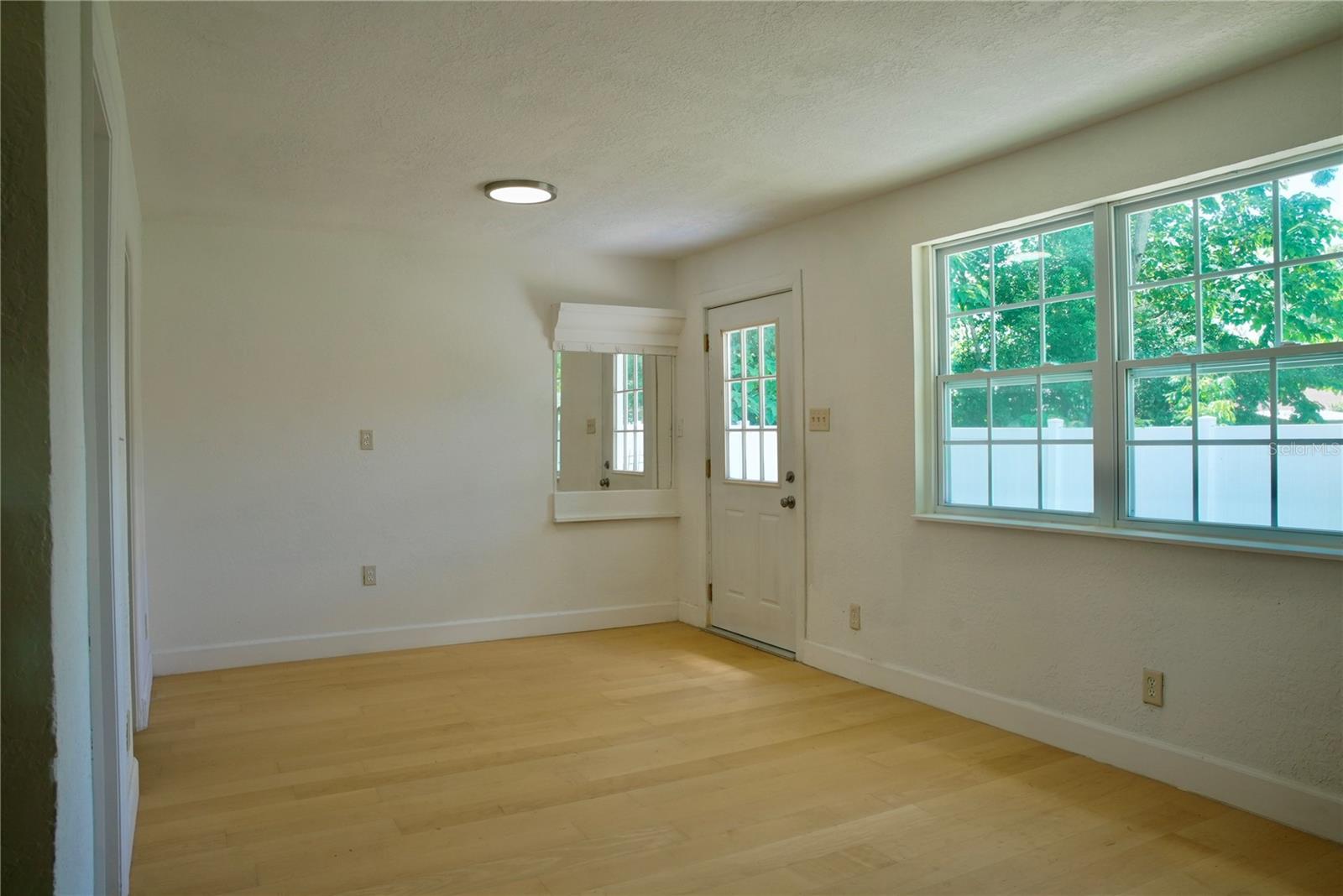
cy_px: 448
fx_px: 896
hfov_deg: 73.7
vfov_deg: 53.2
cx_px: 672
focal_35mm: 24
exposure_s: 1/80
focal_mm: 24
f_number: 9
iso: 800
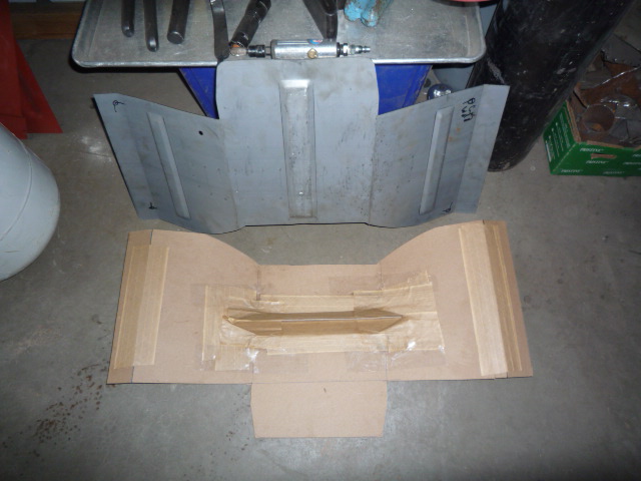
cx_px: 320
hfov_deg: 69.4
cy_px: 240
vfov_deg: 54.9
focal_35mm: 25
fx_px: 463
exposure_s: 1/30
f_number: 2.8
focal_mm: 4.4
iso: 100
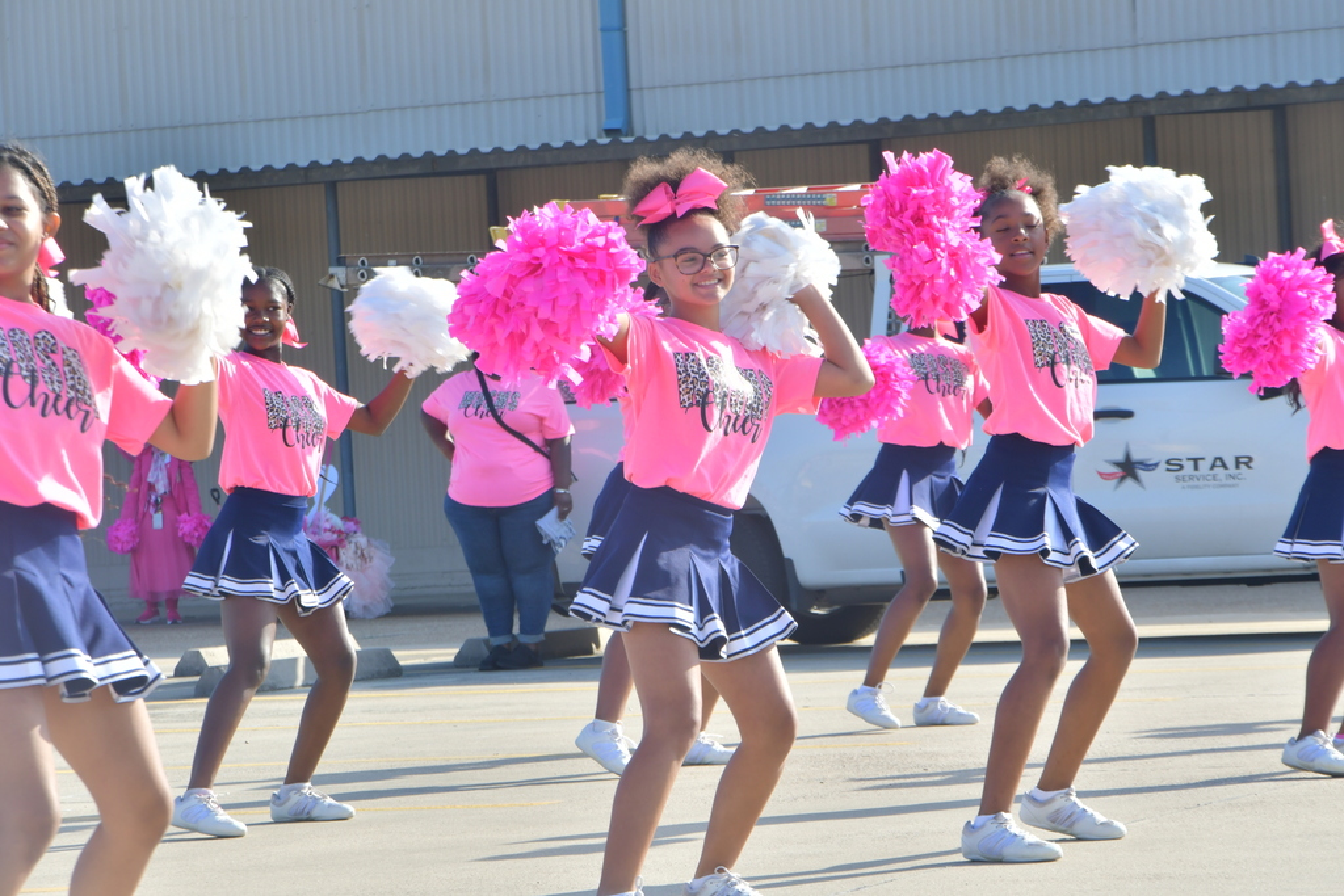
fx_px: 5880
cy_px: 448
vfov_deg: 8.7
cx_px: 672
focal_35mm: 158
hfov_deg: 13.0
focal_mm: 105
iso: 320
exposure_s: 1/250
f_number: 11
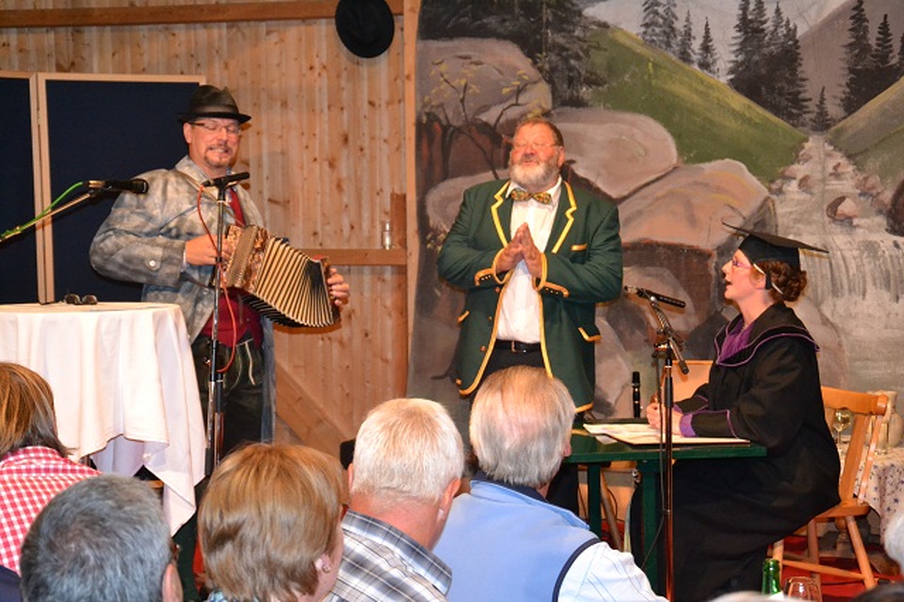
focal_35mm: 78
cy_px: 301
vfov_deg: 17.5
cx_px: 452
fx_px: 1958
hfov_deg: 26.0
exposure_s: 1/60
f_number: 5
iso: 3200
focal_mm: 52
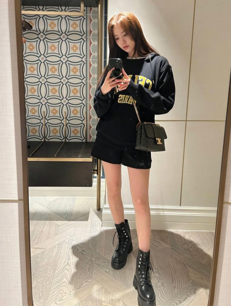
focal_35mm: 23
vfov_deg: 73.8
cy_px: 153
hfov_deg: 59.1
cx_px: 116
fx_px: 204
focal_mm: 6.3
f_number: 1.7
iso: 800
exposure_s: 1/170
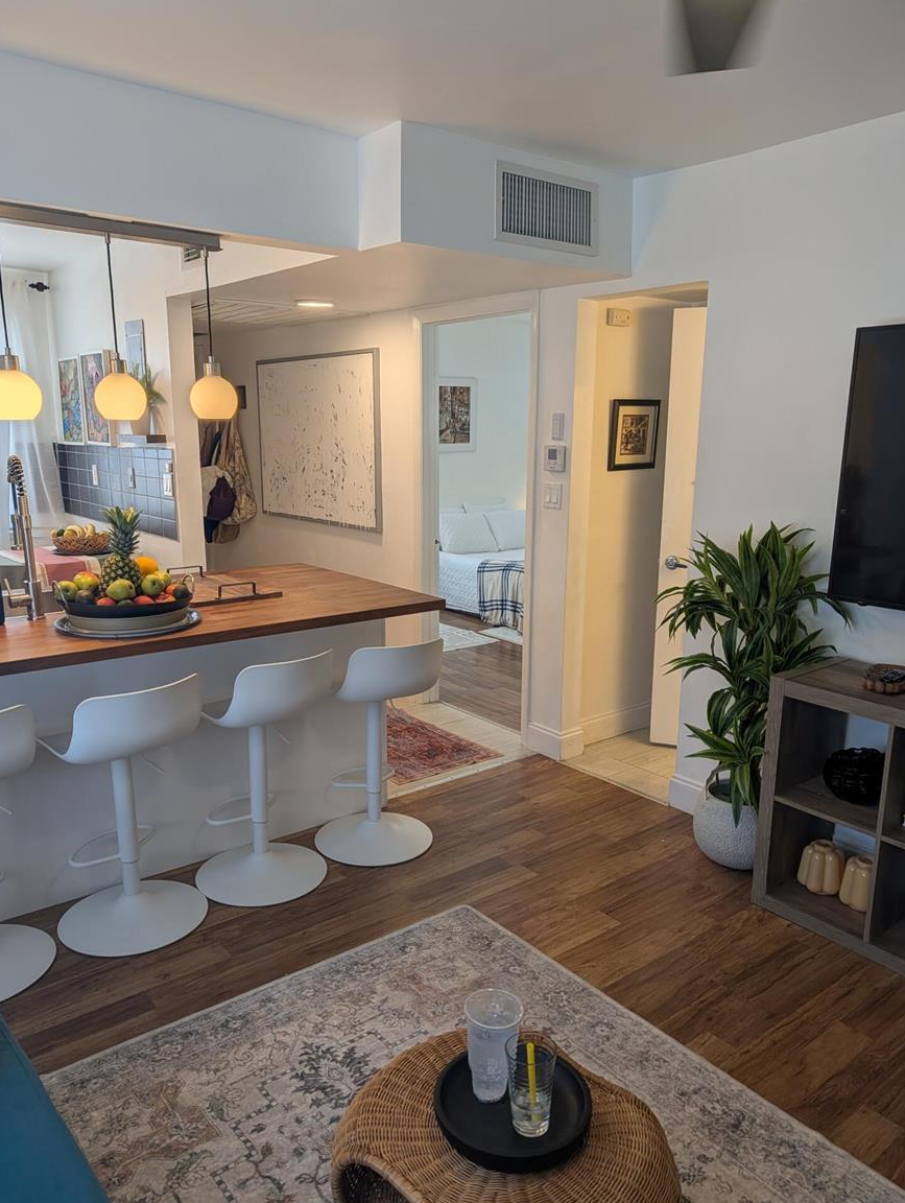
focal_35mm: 25
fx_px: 870
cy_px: 619
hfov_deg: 55.0
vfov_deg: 69.3
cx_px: 452
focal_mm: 6.9
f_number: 1.68
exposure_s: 1/704
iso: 27
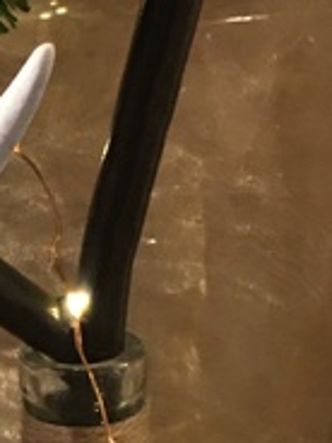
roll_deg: +4.9
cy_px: 424
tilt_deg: -23.9
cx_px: -140
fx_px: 1854
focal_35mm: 145
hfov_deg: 10.0
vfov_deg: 13.5
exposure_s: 1/15
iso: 80
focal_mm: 4.15
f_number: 2.2
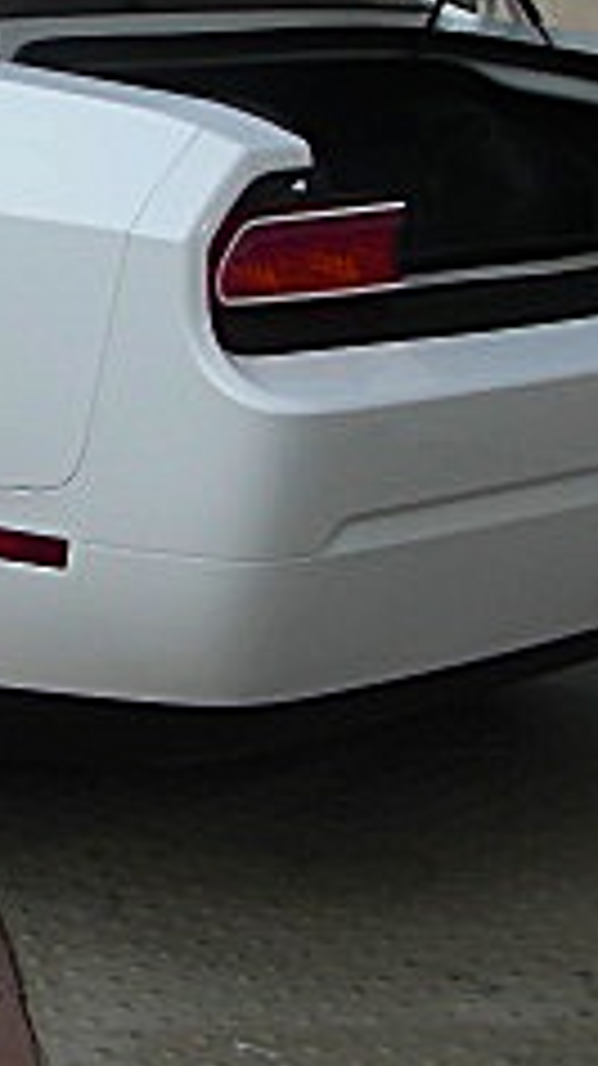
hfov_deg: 10.9
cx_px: -373
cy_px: 184
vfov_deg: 19.9
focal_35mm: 106
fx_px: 2993
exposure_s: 1/400
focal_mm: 6.3
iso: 50
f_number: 2.8
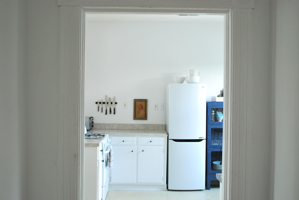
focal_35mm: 39
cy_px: 100
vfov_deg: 34.3
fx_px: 324
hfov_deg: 49.5
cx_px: 150
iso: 800
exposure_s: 1/40
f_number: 4.5
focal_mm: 26
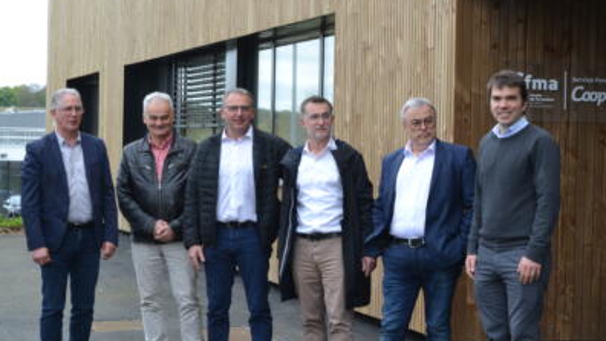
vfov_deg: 13.2
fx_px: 1479
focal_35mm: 92
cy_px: 158
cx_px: 303
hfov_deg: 23.2
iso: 200
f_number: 18
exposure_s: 1/15
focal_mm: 58
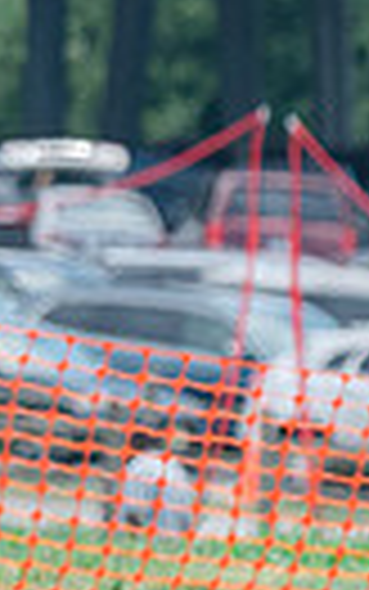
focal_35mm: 1255
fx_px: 20171
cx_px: -682
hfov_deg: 1.0
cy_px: 121
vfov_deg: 1.7
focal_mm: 150
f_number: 4.5
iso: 250
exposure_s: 1/1250
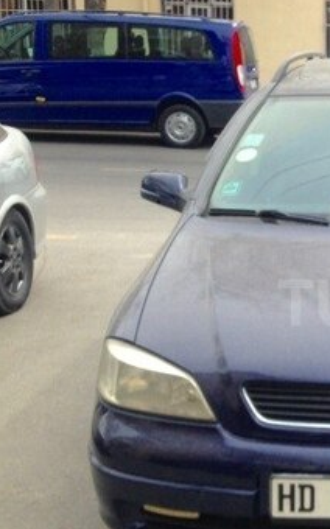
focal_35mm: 68
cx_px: 437
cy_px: 303
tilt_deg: -12.6
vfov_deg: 30.2
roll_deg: -1.6
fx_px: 980
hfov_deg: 17.8
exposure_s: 1/653
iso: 50
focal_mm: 4.12
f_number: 2.4
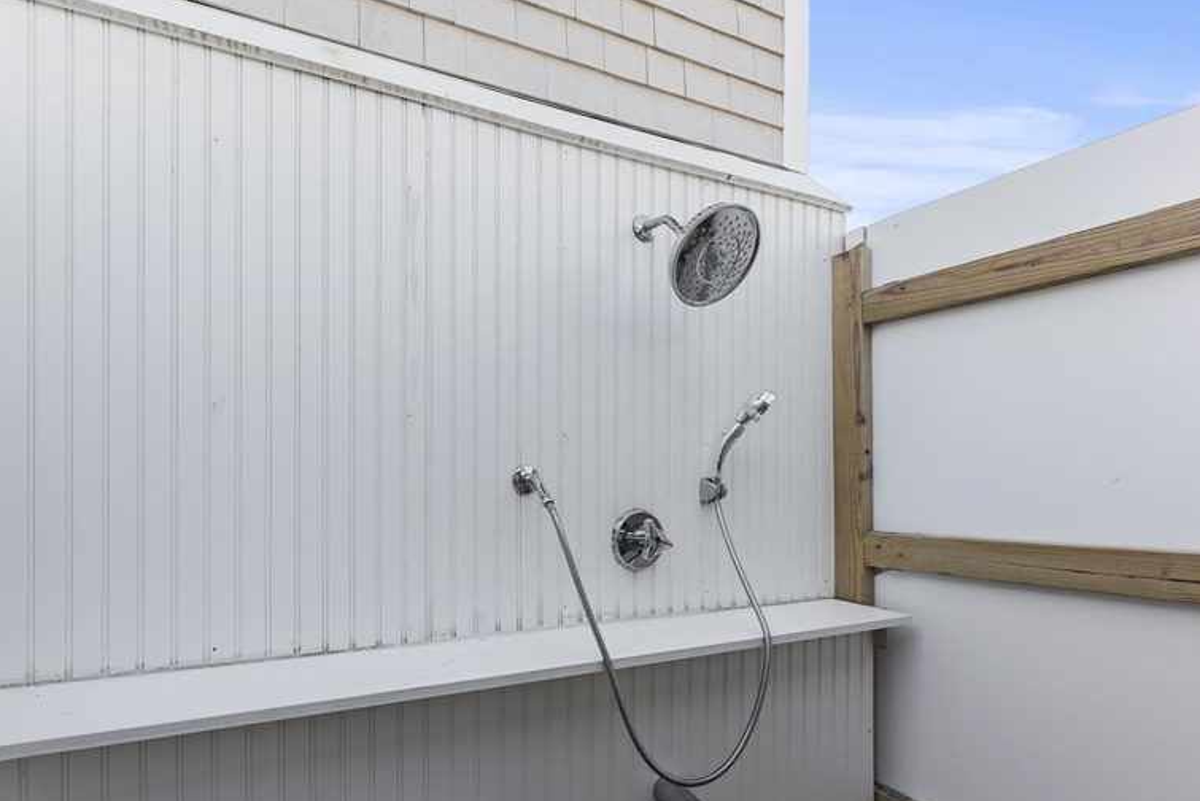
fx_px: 634
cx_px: 505
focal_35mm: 19
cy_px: 488
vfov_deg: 63.9
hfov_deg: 86.2
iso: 125
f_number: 5.6
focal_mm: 14
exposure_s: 1/80
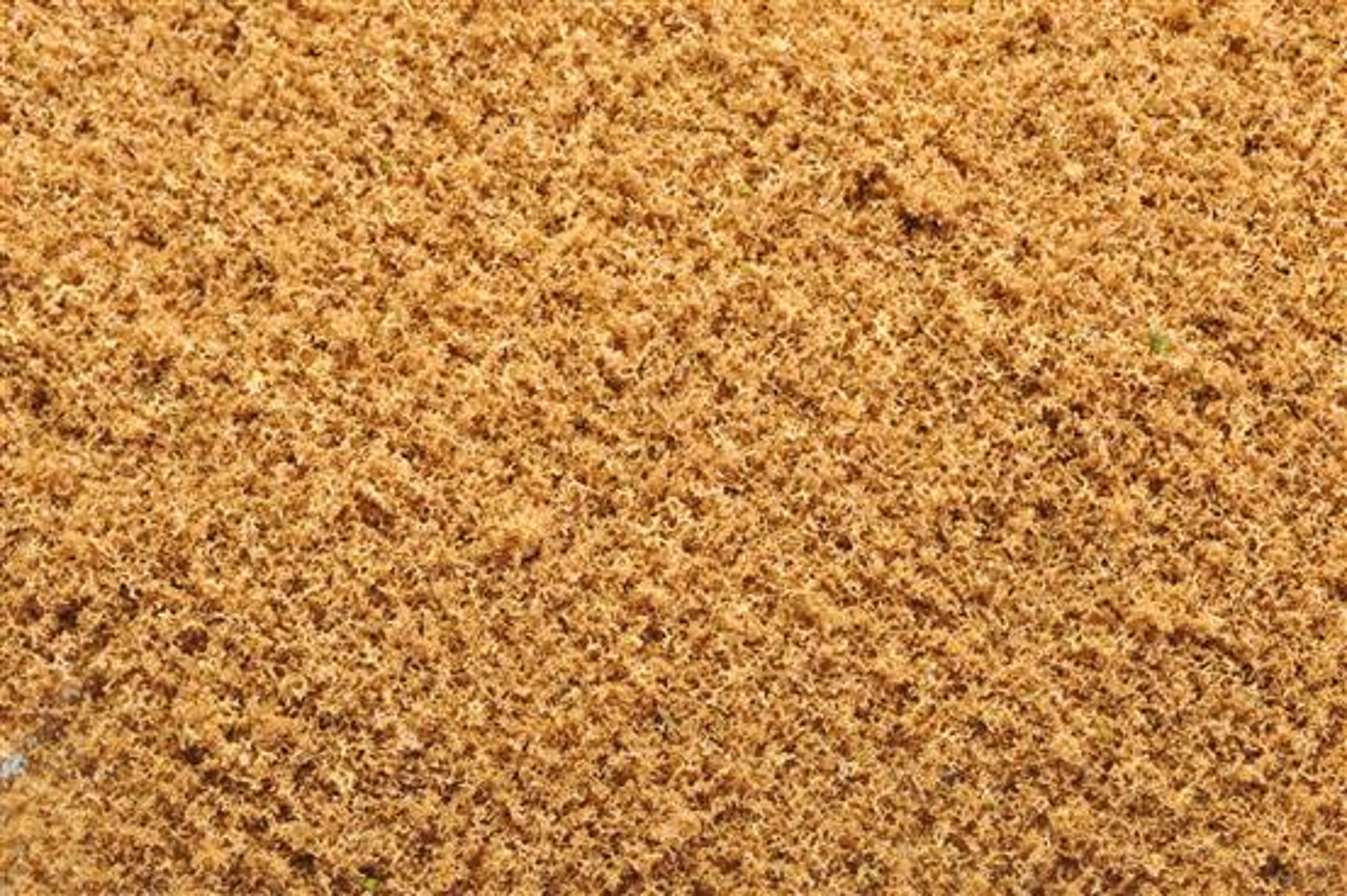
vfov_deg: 27.0
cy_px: 448
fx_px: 1870
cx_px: 674
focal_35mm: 50
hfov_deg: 39.6
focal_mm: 50
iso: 400
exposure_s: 1/250
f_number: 14
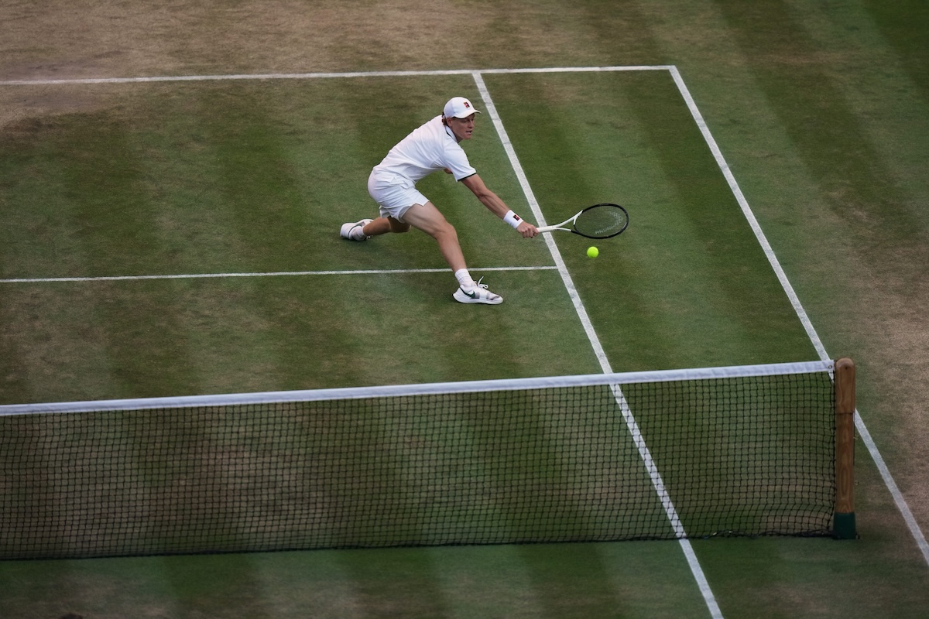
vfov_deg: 3.4
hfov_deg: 5.2
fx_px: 10321
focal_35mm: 400
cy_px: 310
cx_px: 464
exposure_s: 1/2500
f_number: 2.8
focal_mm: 400
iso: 1000
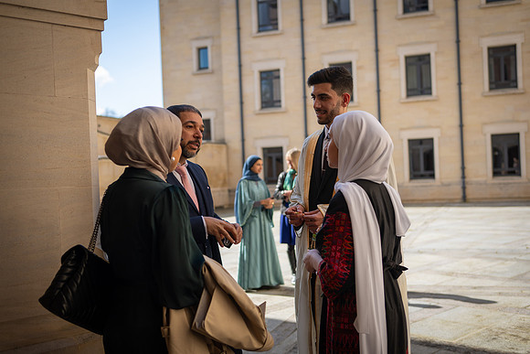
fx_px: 589
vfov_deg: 33.4
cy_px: 177
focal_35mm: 40
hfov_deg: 48.4
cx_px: 265
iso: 100
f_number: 2.8
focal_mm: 40
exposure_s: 1/1250
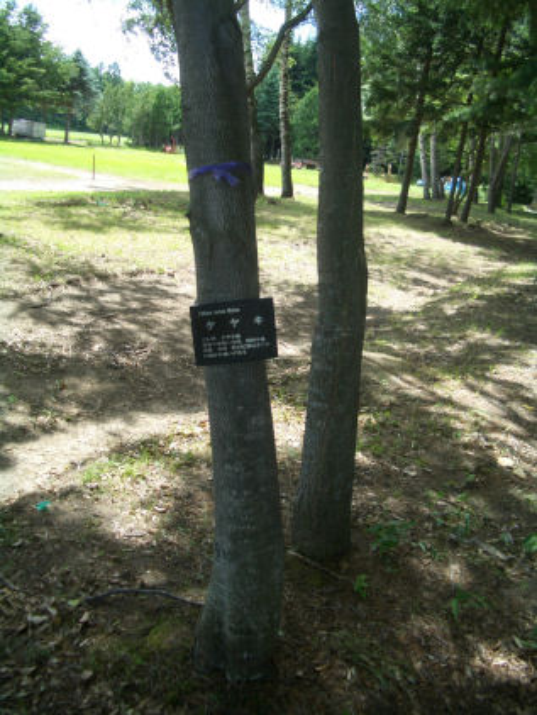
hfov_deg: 40.7
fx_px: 723
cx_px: 268
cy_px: 358
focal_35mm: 35
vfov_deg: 52.6
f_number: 2.6
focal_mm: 5.8
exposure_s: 1/320
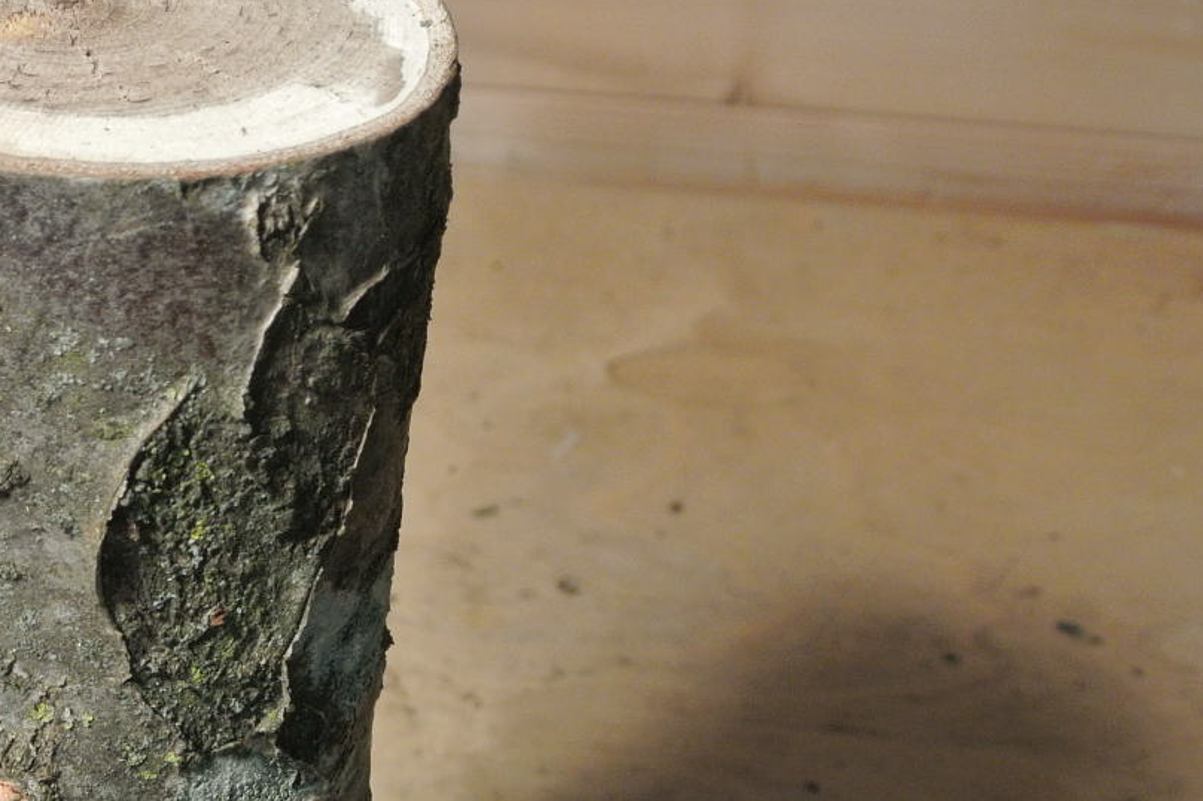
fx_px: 2405
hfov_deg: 27.1
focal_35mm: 72
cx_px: 127
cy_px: 768
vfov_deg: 18.5
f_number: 3.5
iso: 500
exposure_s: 1/60
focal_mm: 11.4
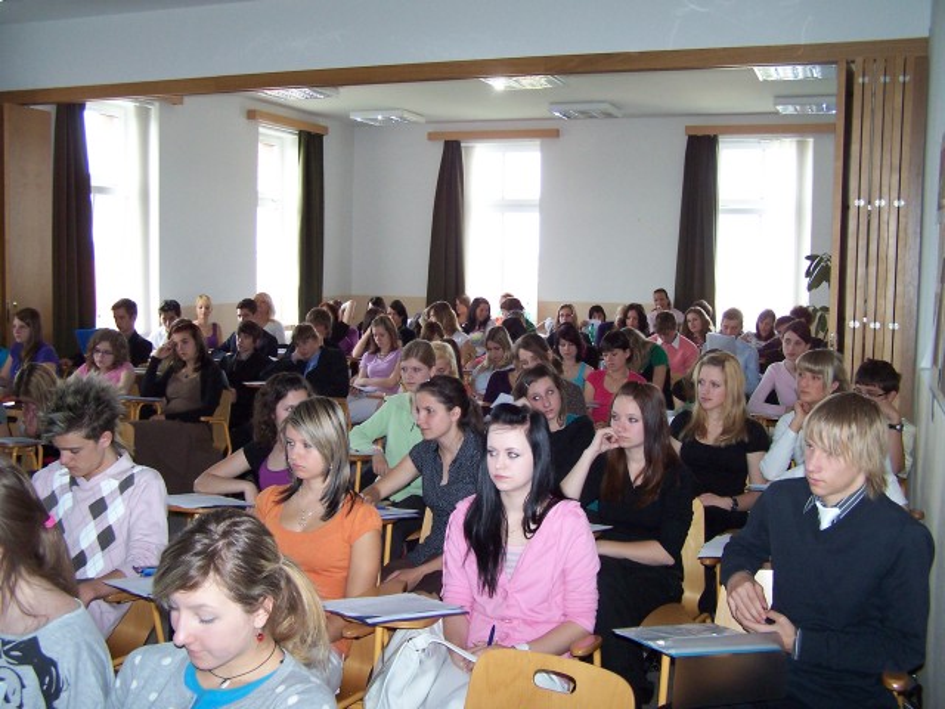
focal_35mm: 38
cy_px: 354
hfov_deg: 49.0
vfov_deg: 37.7
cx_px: 472
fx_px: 1037
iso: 140
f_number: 2.8
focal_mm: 6.3
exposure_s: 1/60
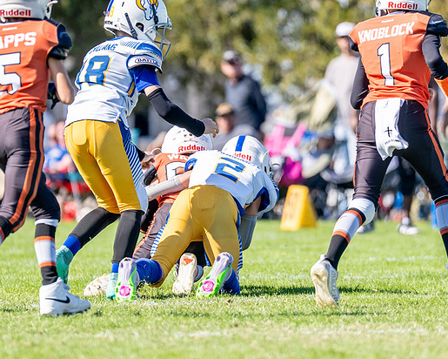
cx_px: 241
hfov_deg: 3.4
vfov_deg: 2.8
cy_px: 120
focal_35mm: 563
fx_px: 7465
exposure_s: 1/3200
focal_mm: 200
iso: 200
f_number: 2.8
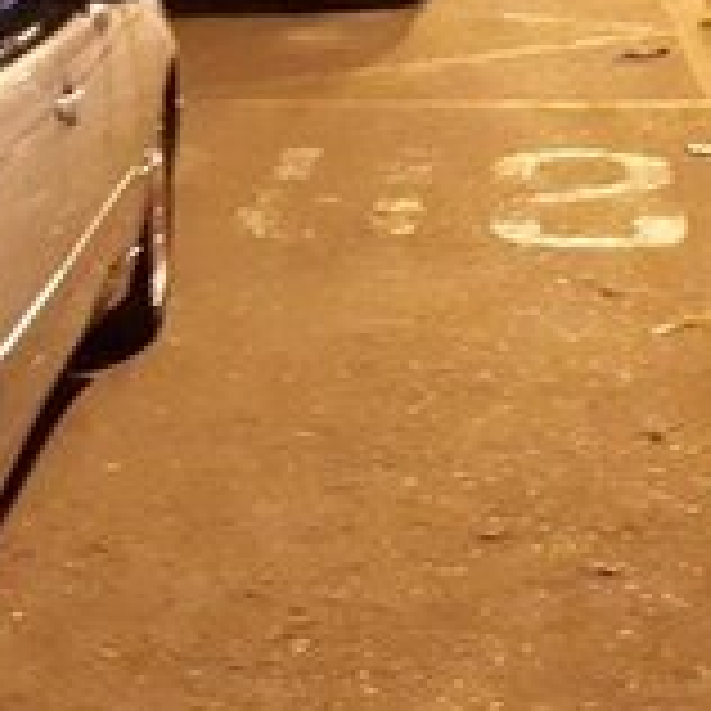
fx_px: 2324
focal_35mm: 100
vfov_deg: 17.4
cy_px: 416
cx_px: -567
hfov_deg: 15.1
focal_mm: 3.6
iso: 1000
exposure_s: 1/17
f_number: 1.9
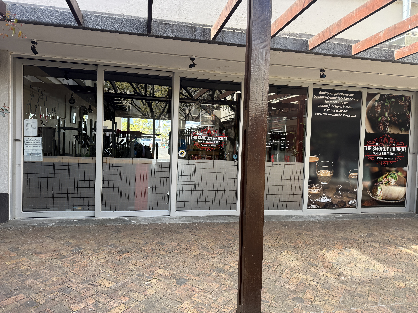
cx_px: 209
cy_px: 156
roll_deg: -2.6
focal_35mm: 24
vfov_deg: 56.8
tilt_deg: +0.3
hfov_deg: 71.6
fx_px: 290
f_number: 1.78
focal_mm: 6.76
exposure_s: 1/243
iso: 100
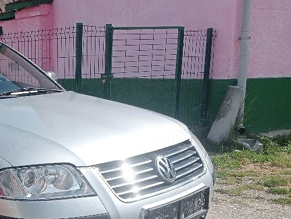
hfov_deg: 32.0
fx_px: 471
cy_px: 182
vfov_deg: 25.6
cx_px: 10
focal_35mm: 56
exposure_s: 1/769
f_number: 1.8
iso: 113
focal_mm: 4.04
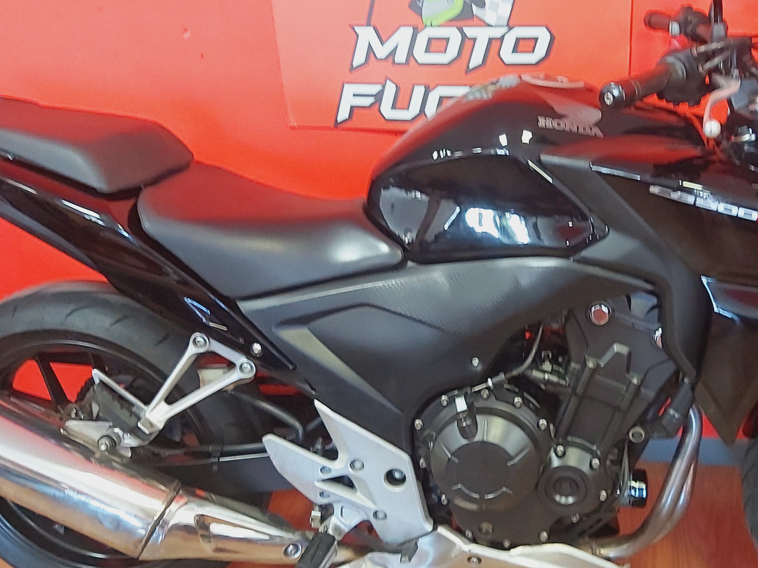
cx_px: 505
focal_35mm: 42
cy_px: 306
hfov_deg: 44.2
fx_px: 920
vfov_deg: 34.3
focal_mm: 3.92
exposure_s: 1/25
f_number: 1.7
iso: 500
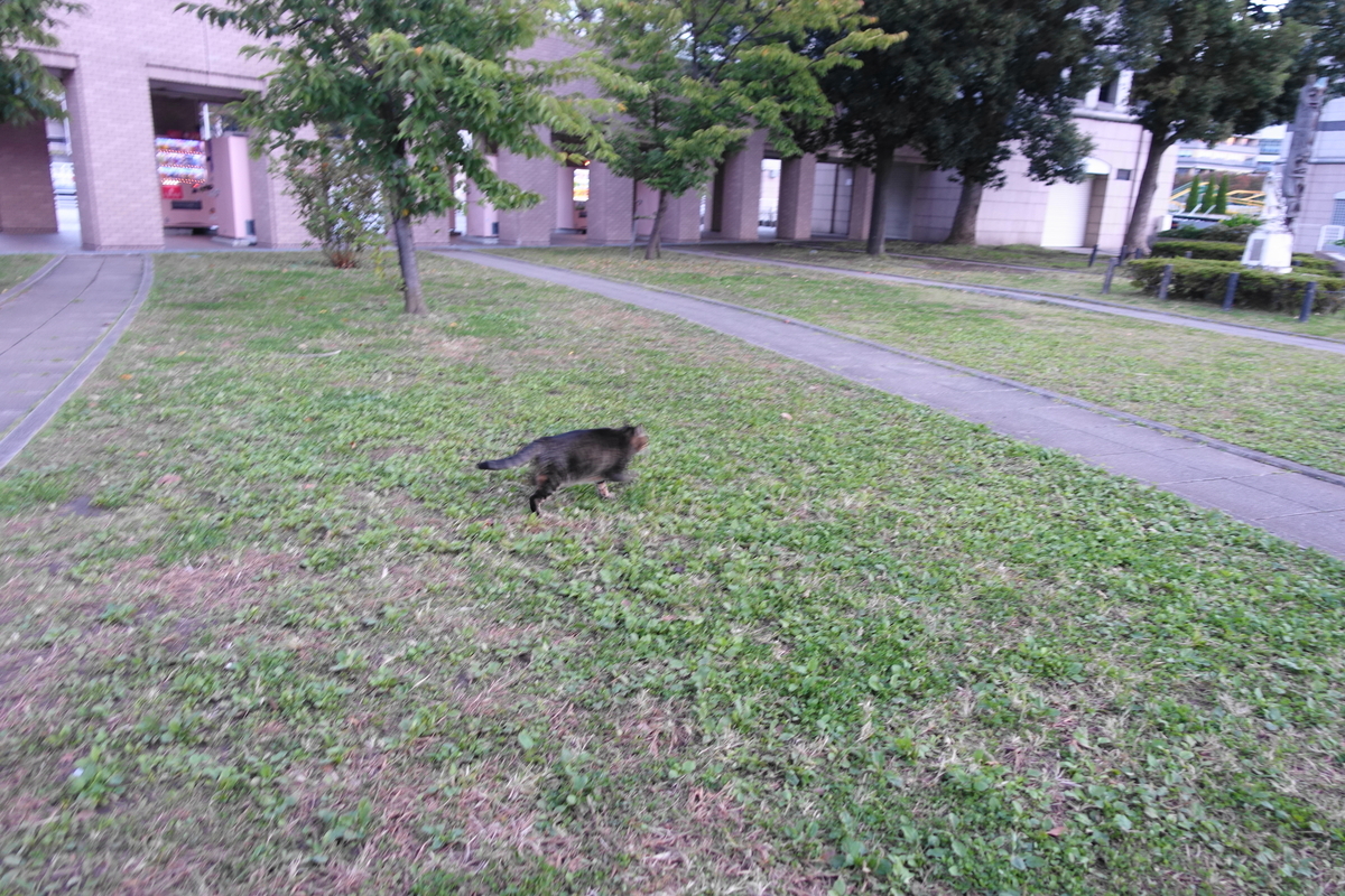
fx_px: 897
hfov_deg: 73.7
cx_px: 672
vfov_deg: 53.1
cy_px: 448
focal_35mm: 24
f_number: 2
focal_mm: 8.8
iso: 125
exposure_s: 1/30
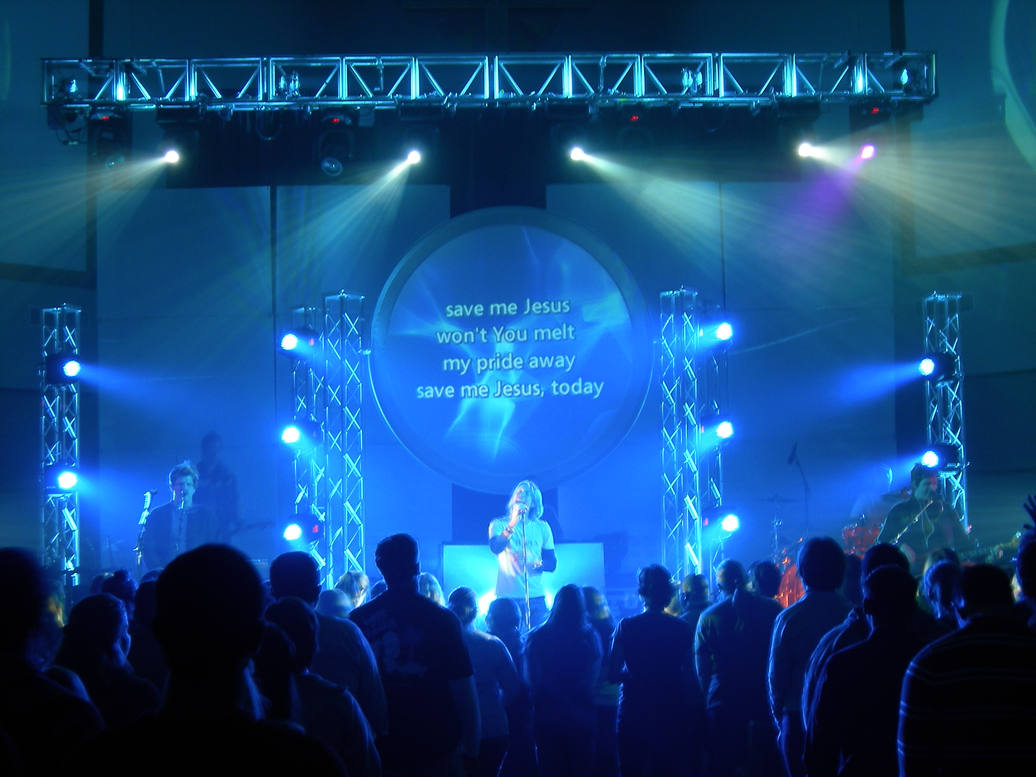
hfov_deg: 33.8
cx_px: 518
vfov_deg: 25.7
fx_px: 1706
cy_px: 388
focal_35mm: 57
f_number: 3.3
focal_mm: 11.9
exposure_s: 1/4.4
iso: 64
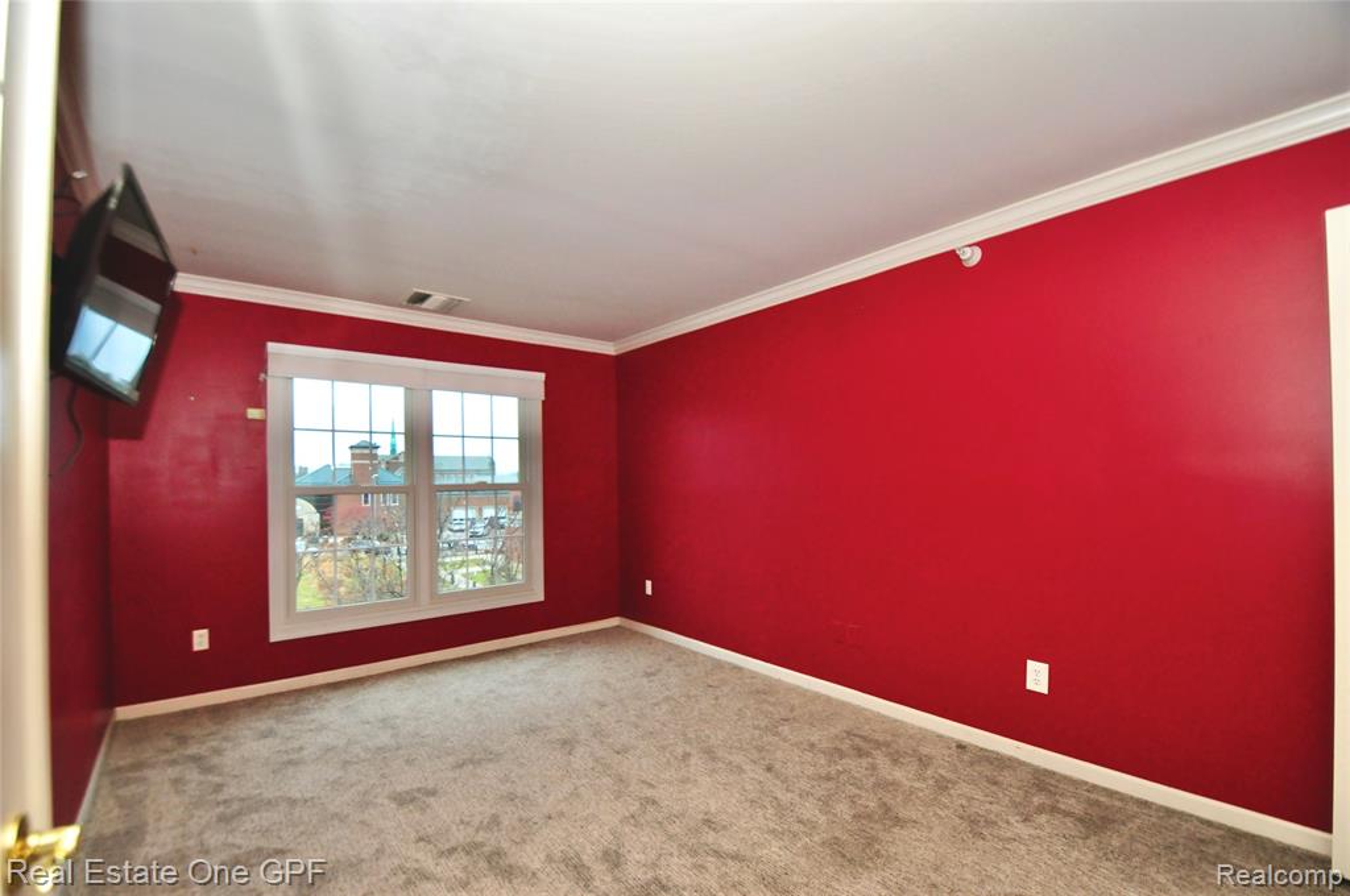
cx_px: 675
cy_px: 448
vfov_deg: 77.2
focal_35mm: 15
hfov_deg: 100.5
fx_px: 562
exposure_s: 1/125
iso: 1000
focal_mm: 10
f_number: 4
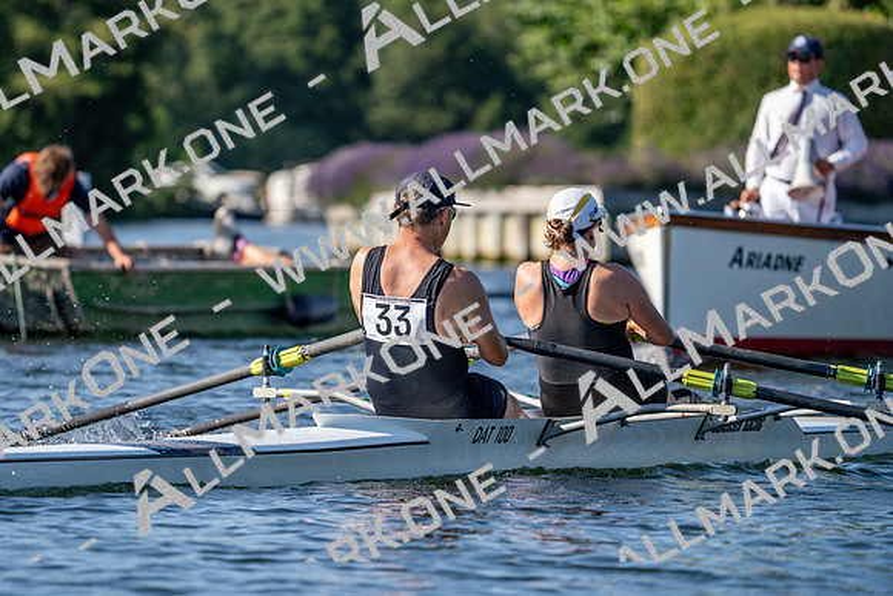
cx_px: 446
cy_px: 298
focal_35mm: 324
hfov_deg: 6.4
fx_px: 8039
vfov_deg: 4.2
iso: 320
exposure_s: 1/1600
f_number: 6.3
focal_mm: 324
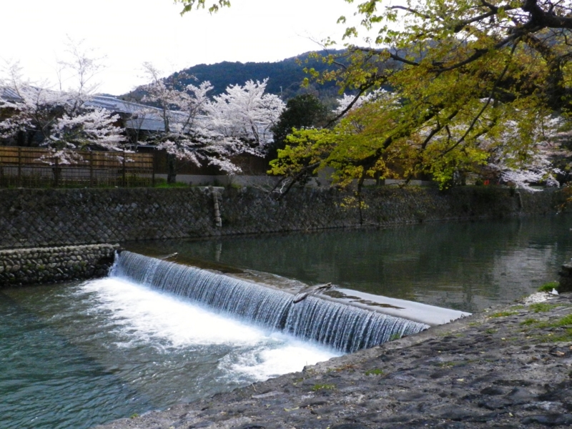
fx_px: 529
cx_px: 286
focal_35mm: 32
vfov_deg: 44.2
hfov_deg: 56.8
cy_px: 214
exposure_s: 1/1500
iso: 800
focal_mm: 5.6
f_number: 6.3
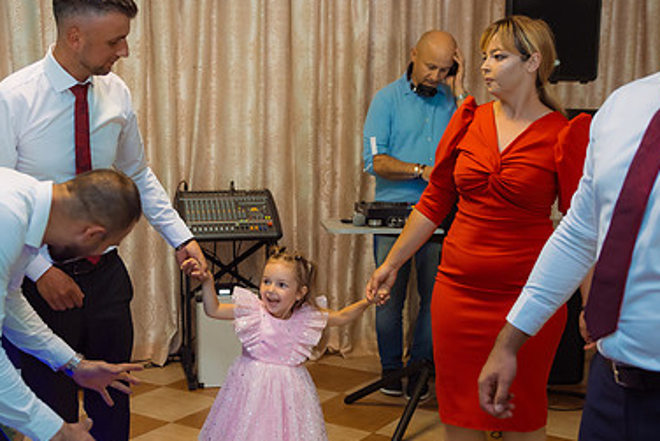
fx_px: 990
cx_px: 281
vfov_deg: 25.0
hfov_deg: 36.8
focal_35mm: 54
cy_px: 287
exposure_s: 1/125
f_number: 2.8
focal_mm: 35
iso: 1250
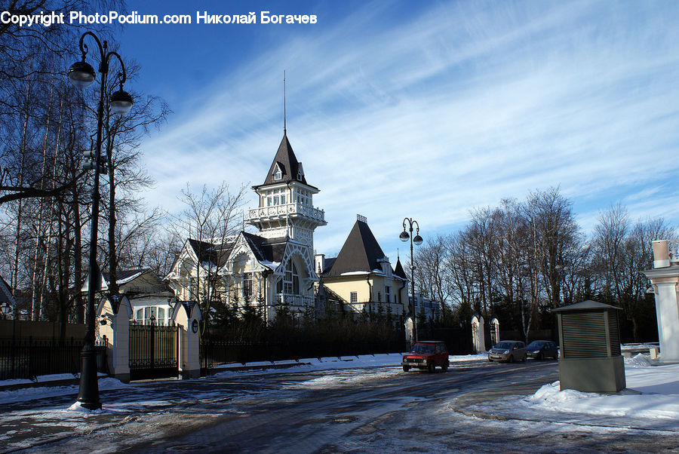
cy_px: 227
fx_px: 623
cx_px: 340
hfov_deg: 57.2
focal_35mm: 33
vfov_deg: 40.1
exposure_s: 1/80
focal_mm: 22
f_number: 10
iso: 100
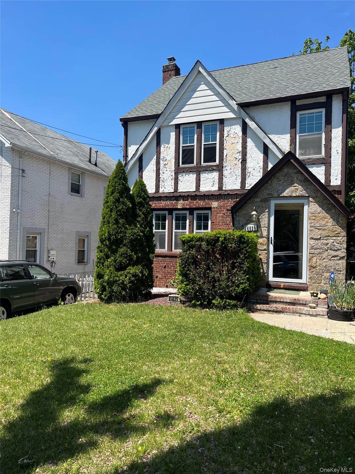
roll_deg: -1.4
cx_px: 178
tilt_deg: +0.5
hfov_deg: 53.1
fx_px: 356
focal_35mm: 26
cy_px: 237
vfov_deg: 67.3
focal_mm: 5.1
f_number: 1.6
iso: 50
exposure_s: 1/2513
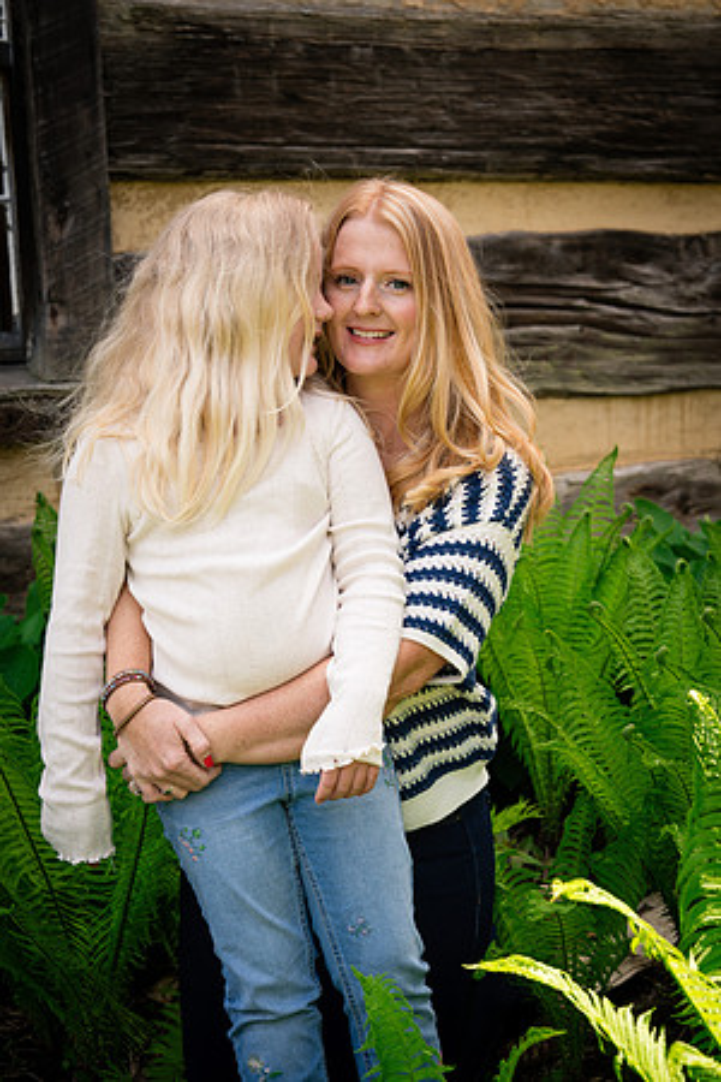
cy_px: 541
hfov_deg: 19.5
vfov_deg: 28.8
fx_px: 2103
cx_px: 360
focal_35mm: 70
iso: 100
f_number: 5.6
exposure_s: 1/250
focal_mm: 70
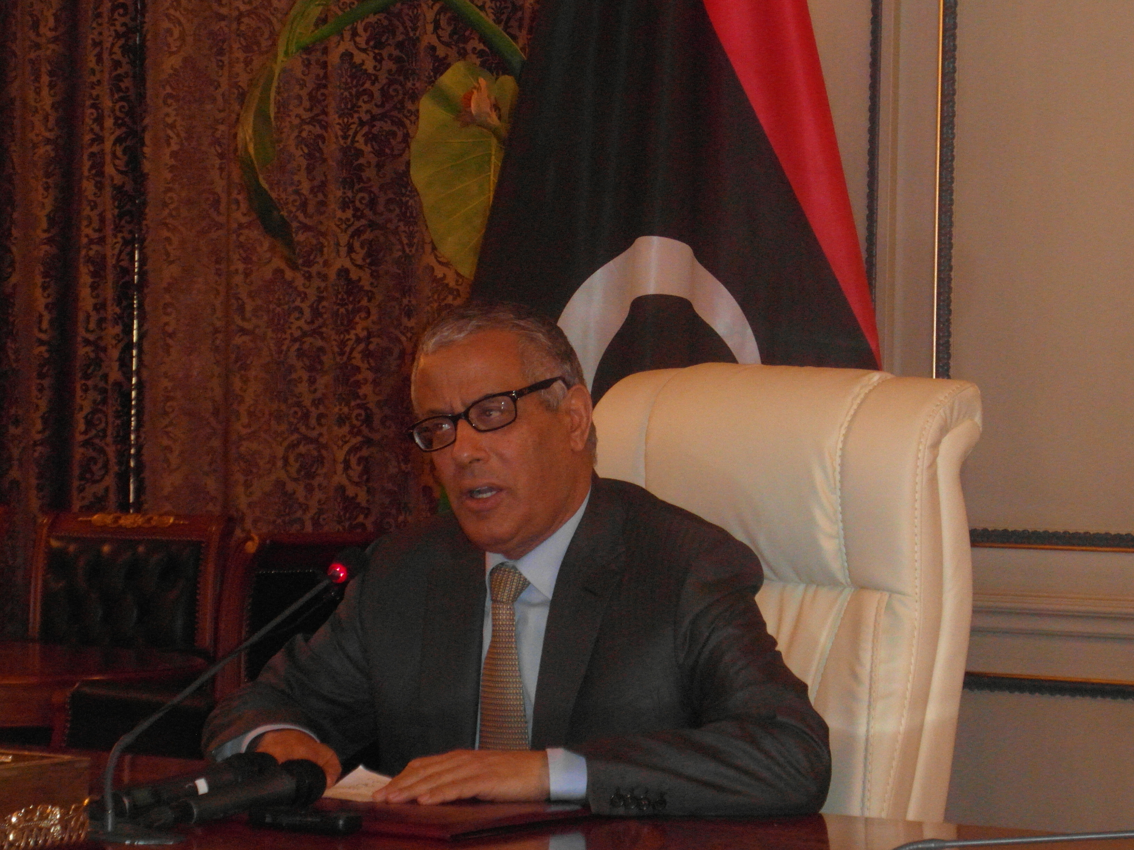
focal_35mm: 104
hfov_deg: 18.9
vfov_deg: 14.2
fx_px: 3407
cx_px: 567
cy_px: 425
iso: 640
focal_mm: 17
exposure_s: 1/60
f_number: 4.4
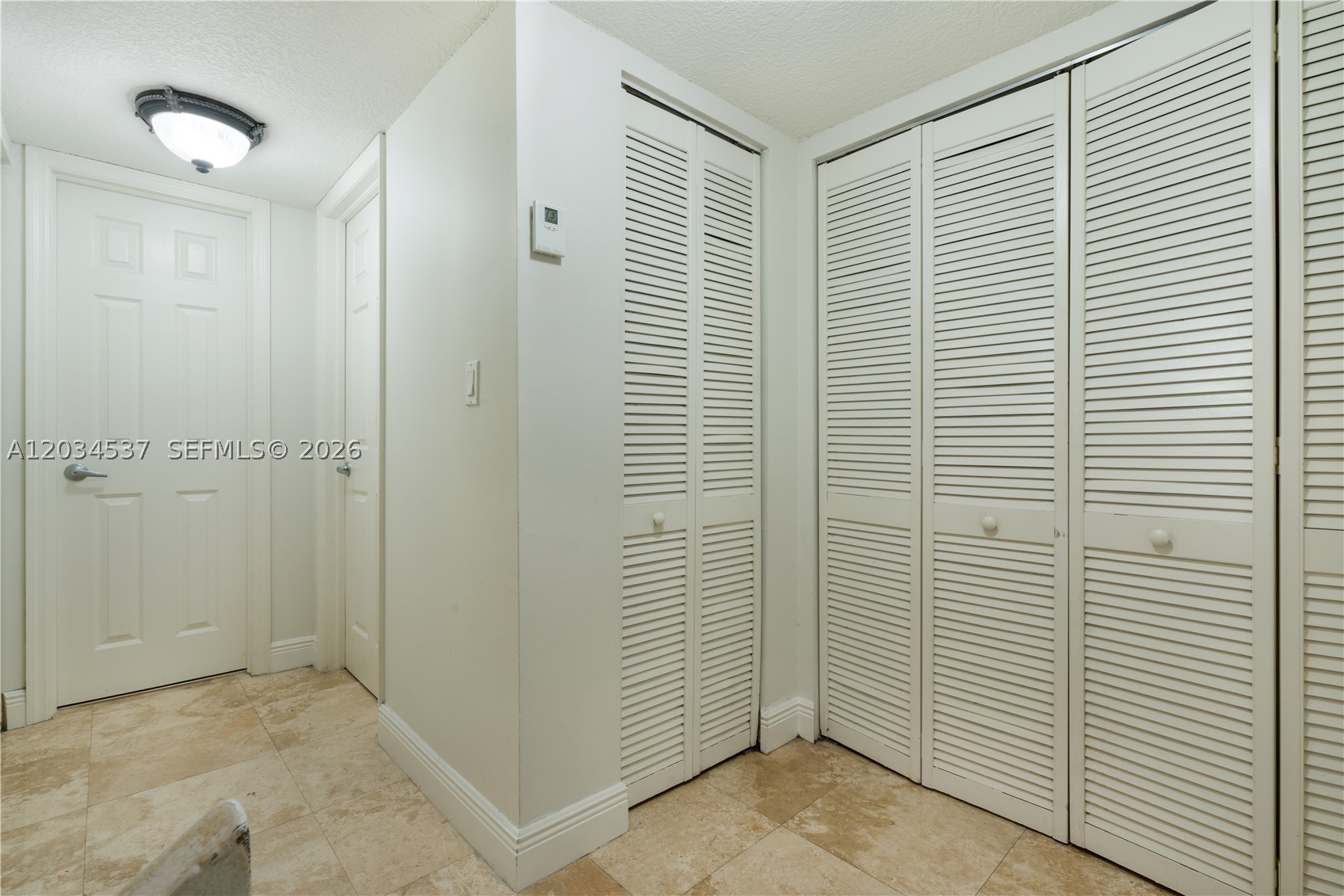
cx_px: 672
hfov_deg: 96.7
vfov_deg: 73.8
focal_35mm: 16
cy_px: 448
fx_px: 597
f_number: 14
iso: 100
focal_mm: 16
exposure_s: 2
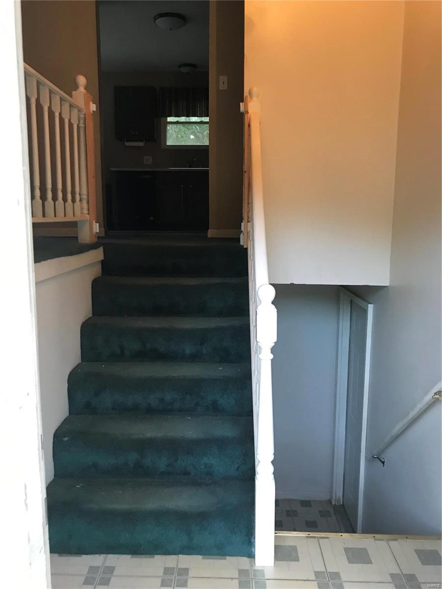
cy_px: 294
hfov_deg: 49.7
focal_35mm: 28
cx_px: 221
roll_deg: +0.2
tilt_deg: -5.3
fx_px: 477
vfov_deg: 63.4
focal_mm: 3.99
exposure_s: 1/15
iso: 64
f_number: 1.8
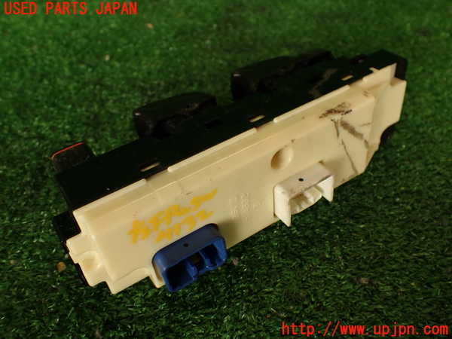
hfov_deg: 56.8
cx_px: 226
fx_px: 418
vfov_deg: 44.2
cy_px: 170
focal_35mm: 32
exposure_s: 1/80
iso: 100
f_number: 2.4
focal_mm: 5.79
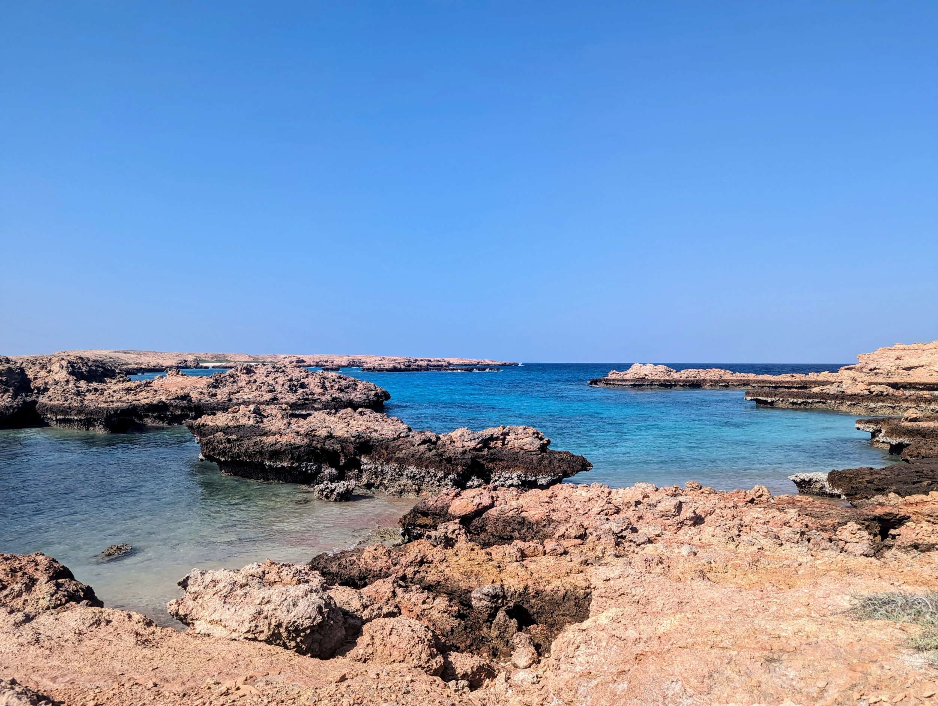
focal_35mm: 24
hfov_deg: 71.5
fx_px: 651
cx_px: 469
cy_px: 353
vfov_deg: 56.9
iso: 45
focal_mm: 6.81
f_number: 1.85
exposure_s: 1/2096
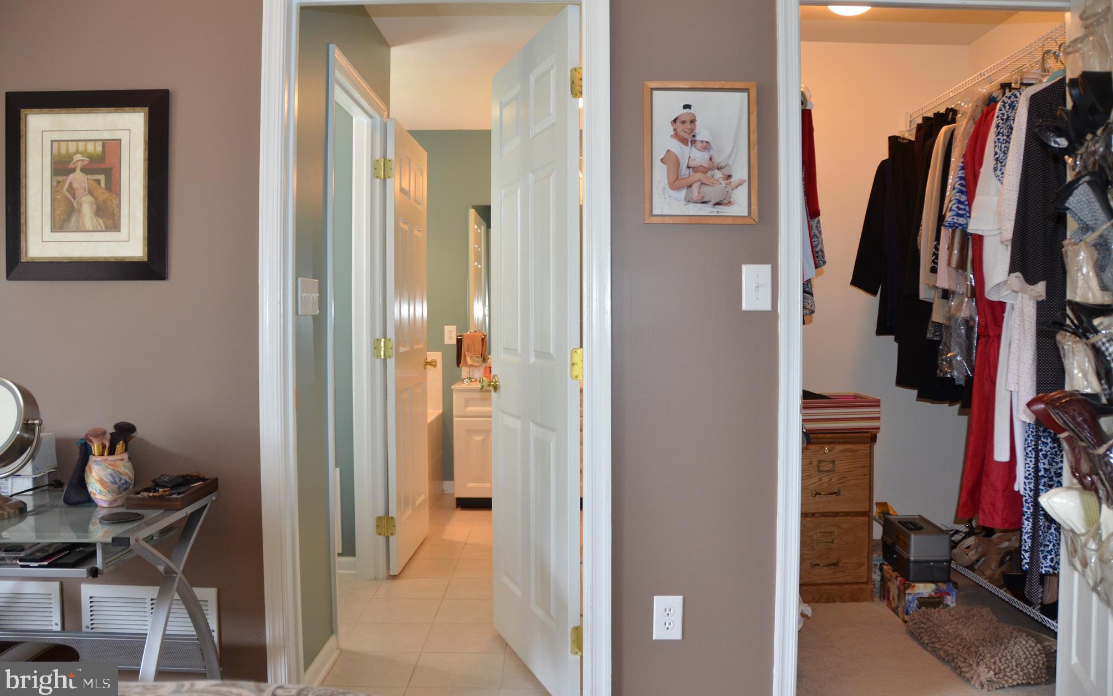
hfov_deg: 66.5
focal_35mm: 28
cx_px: 564
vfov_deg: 44.5
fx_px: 849
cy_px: 326
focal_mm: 18
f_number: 3.5
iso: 800
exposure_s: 1/60
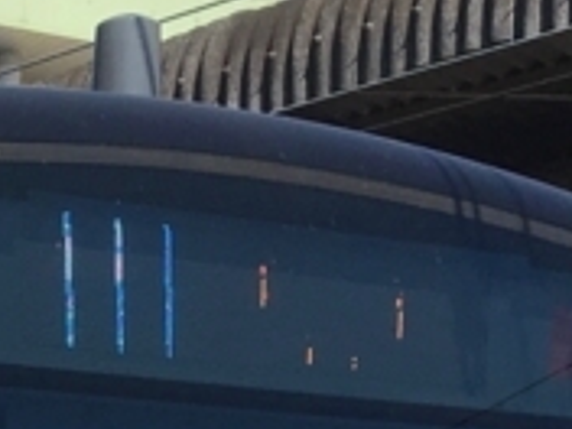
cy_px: 1124
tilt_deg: -9.7
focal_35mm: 169
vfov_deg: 7.9
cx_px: -306
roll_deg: +0.2
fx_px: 2793
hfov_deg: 11.2
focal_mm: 4.15
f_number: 2.2
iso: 25
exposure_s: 1/1748
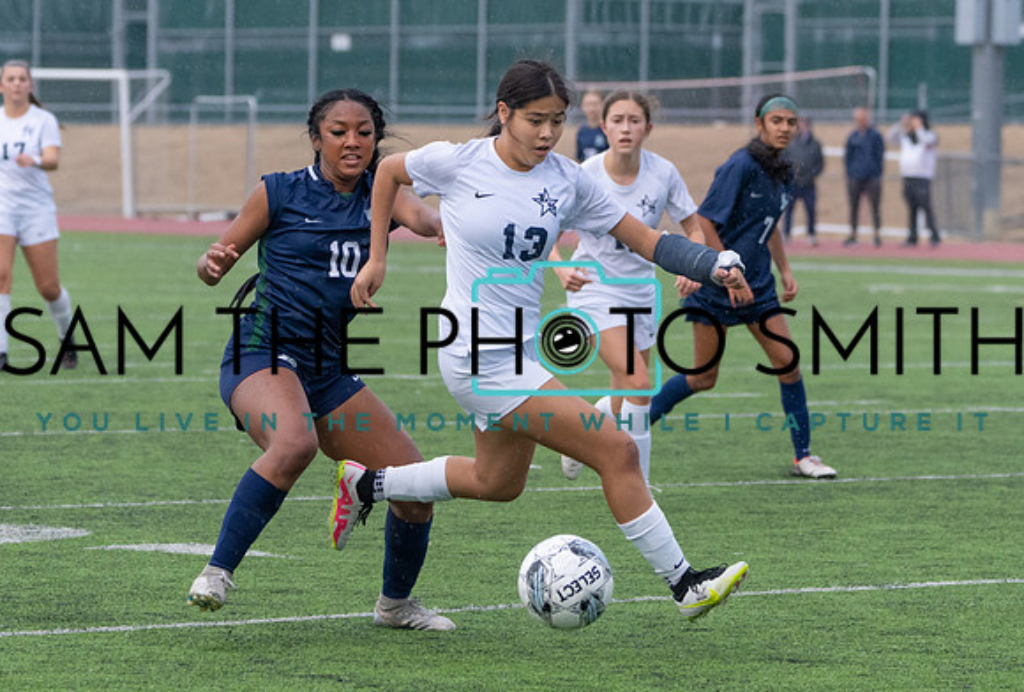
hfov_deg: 8.3
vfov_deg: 5.6
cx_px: 538
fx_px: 7095
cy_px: 301
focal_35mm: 248
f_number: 5.6
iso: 1600
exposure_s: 1/1250
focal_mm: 164
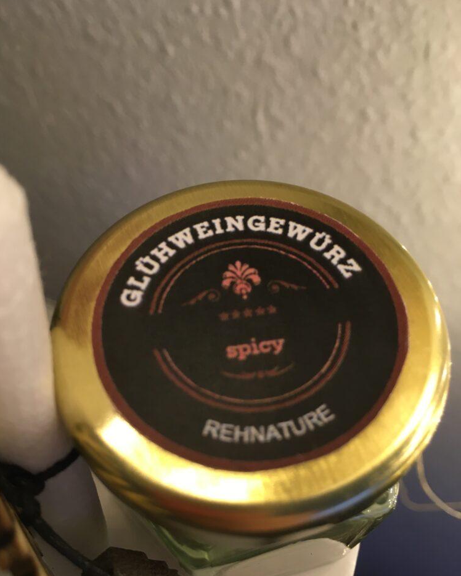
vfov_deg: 57.1
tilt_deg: -58.7
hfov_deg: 47.1
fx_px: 529
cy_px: 306
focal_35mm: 31
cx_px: 225
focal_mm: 4.15
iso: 100
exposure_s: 1/33
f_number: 2.2
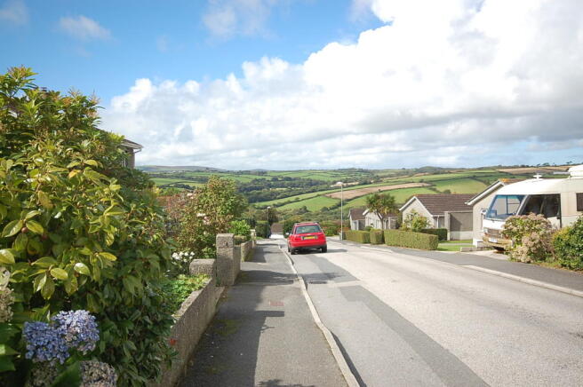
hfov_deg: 62.0
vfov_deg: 43.5
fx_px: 485
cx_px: 292
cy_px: 194
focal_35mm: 30
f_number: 9
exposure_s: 1/320
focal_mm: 20
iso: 200
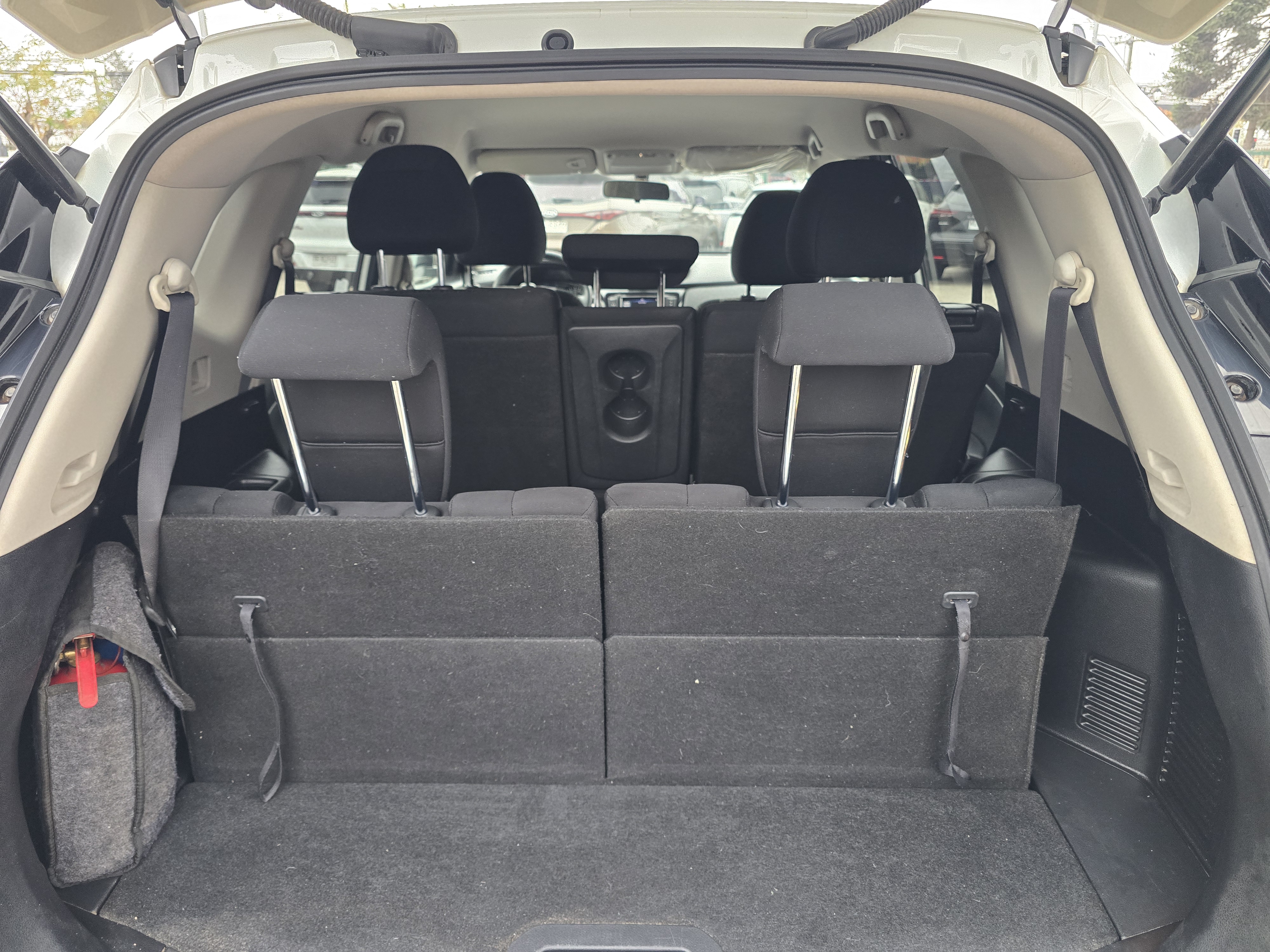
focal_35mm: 23
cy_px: 476
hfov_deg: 73.9
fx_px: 844
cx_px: 635
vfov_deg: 58.9
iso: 400
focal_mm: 6.3
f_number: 1.7
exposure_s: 1/100
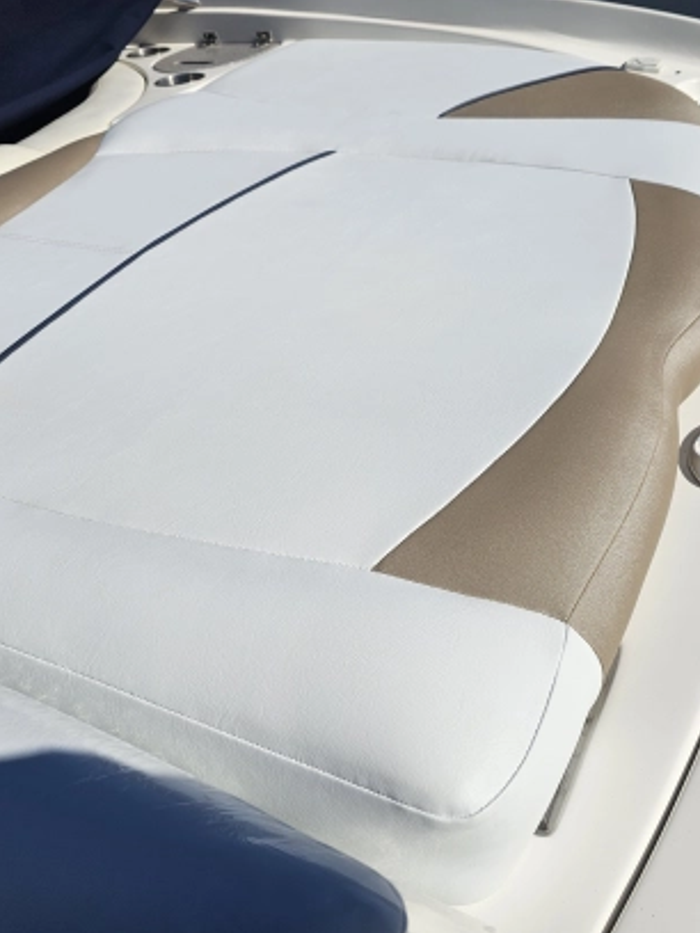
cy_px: 470
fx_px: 836
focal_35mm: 31
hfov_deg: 45.4
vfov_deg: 58.4
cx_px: 313
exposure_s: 1/2730
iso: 10
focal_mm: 6.3
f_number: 1.7
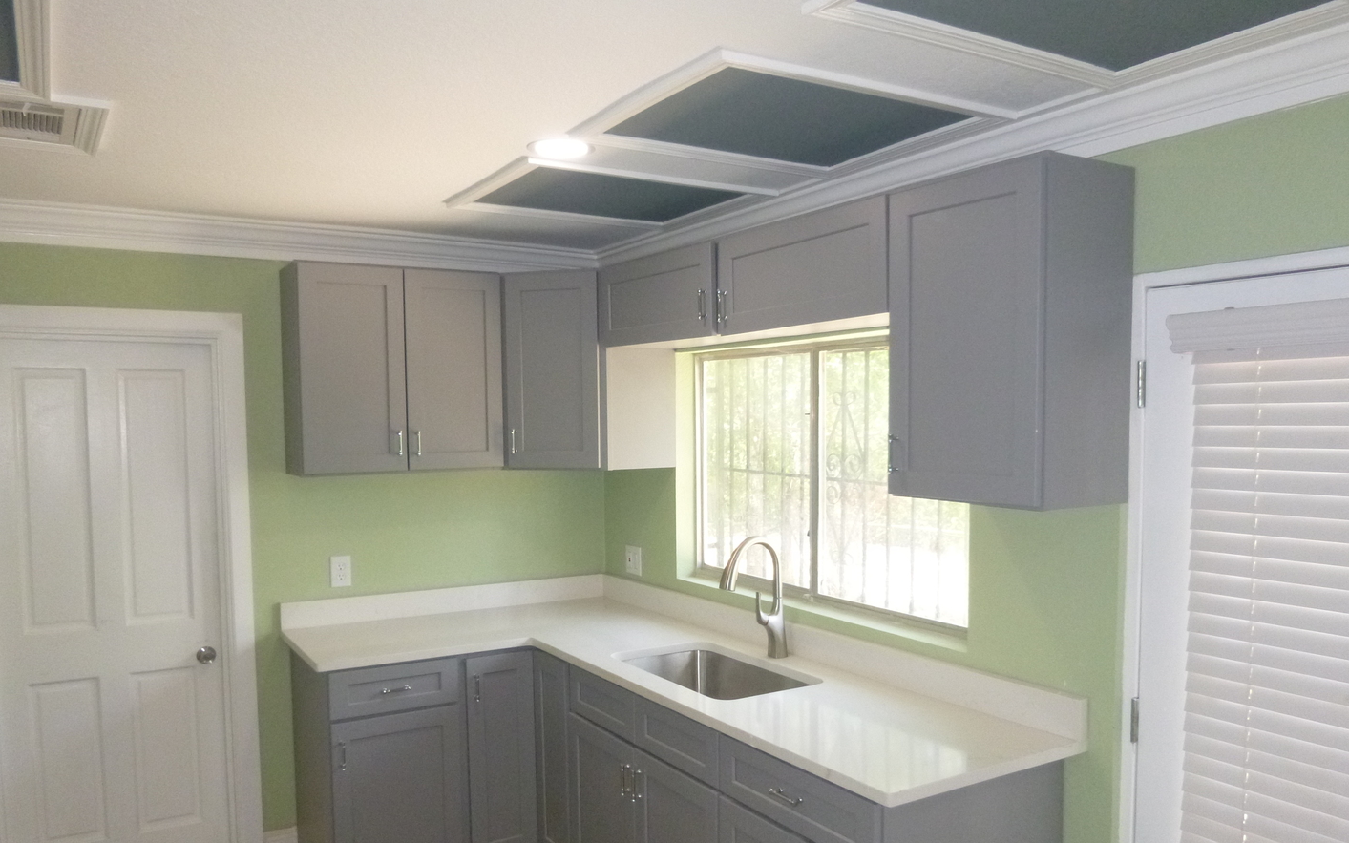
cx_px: 670
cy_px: 496
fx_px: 993
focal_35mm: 27
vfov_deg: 45.8
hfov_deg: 68.4
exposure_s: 1/60
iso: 320
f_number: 3.9
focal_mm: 4.5
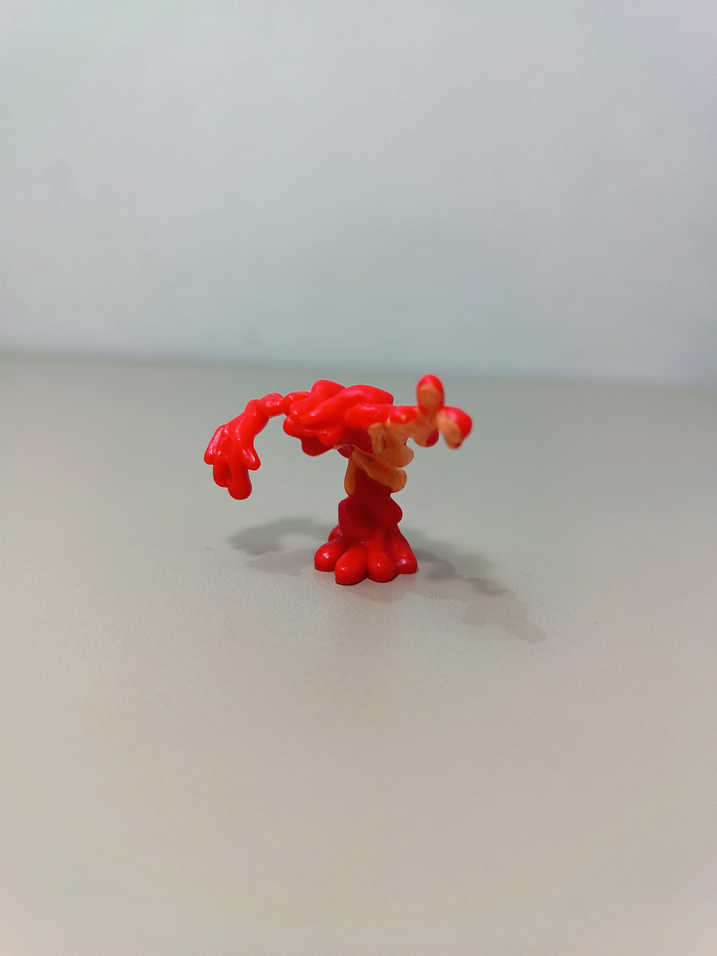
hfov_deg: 56.8
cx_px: 358
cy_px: 478
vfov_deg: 71.6
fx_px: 663
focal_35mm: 24
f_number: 1.75
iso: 1898
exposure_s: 1/33.3
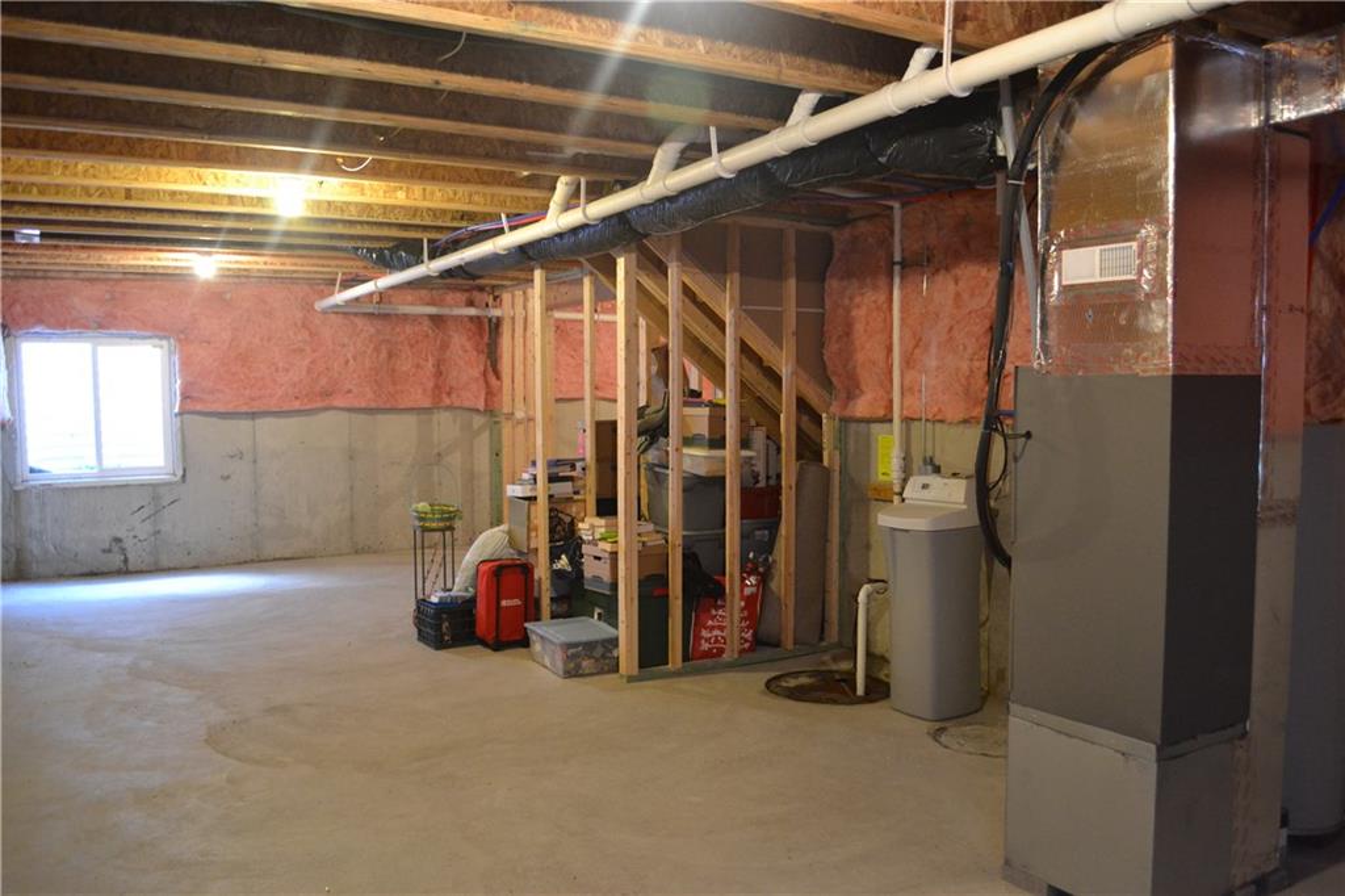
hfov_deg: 67.4
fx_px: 1008
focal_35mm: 27
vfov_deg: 47.9
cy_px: 448
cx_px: 672
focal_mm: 18
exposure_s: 1/15
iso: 1800
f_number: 3.5
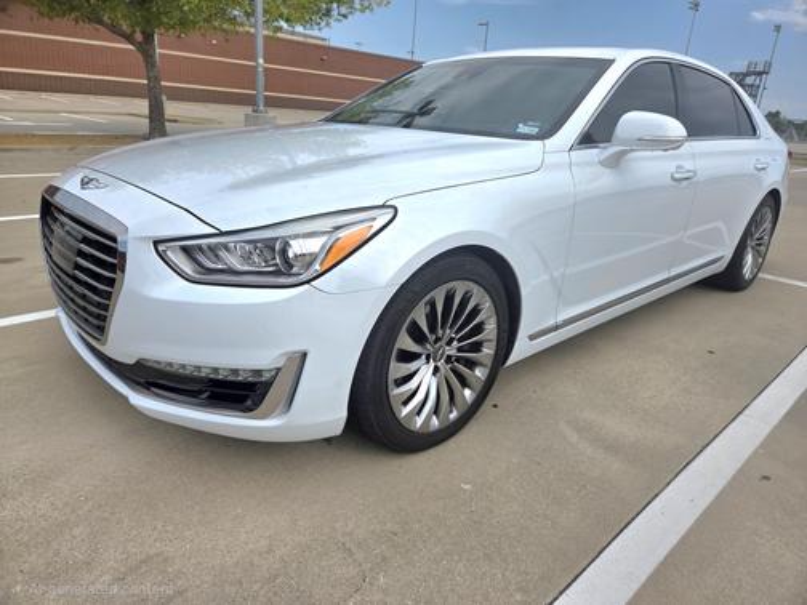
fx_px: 536
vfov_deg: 58.9
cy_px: 302
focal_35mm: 23
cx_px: 404
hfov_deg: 73.9
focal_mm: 5.4
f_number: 1.8
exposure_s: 1/10000
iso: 80
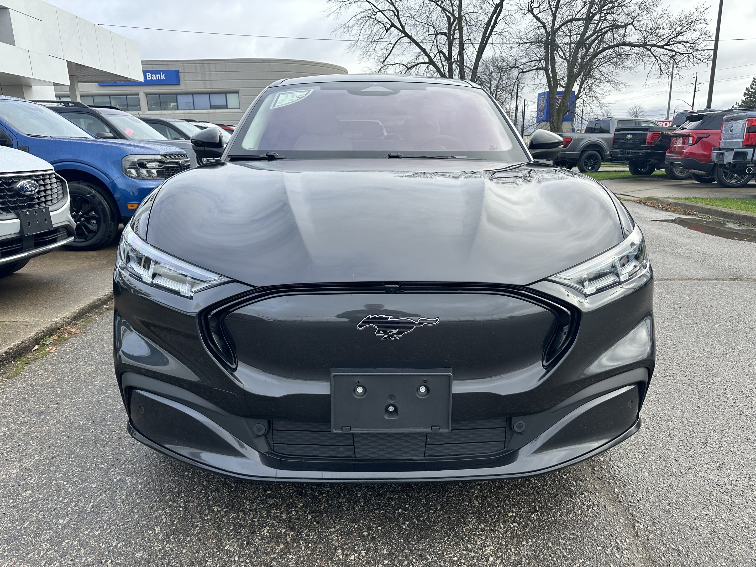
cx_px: 378
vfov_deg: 56.8
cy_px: 284
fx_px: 524
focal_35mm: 24
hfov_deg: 71.6
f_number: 1.78
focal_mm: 6.86
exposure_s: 1/989
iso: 80
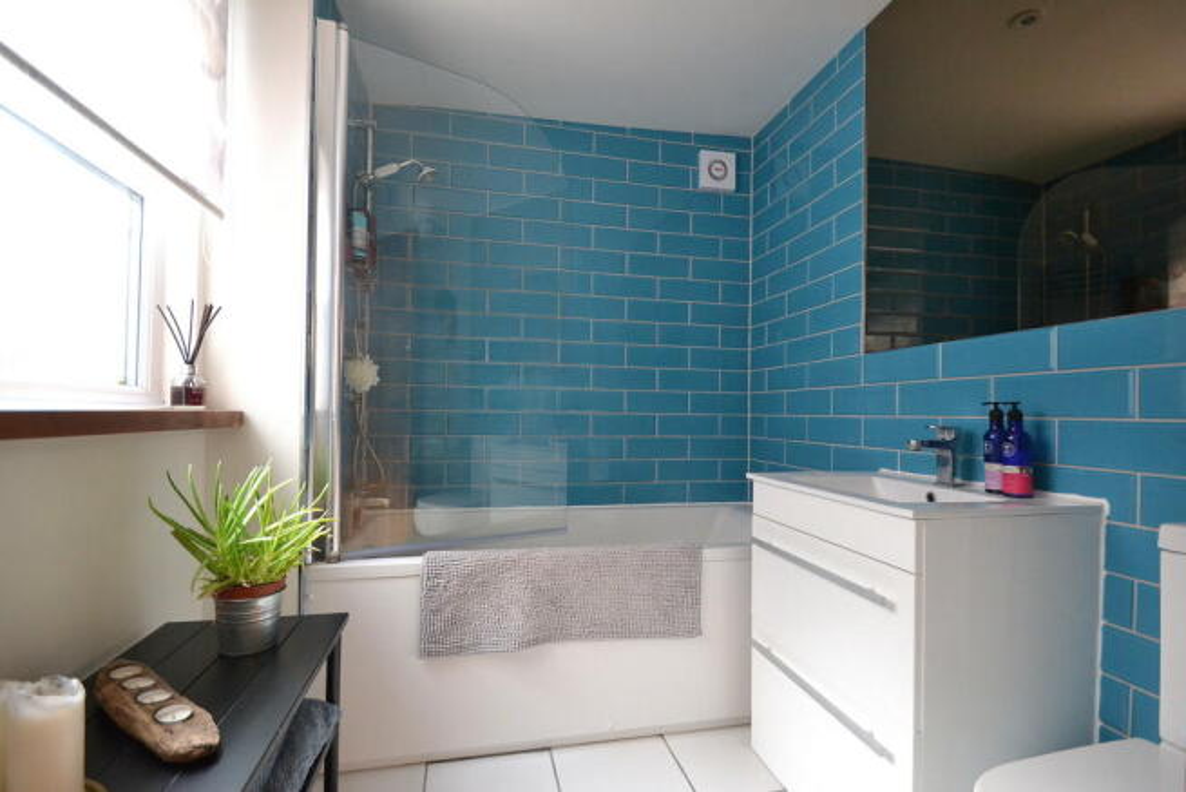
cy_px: 396
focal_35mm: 15
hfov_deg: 100.4
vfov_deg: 77.4
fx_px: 494
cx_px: 593
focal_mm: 10
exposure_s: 1/60
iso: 1600
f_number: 3.5
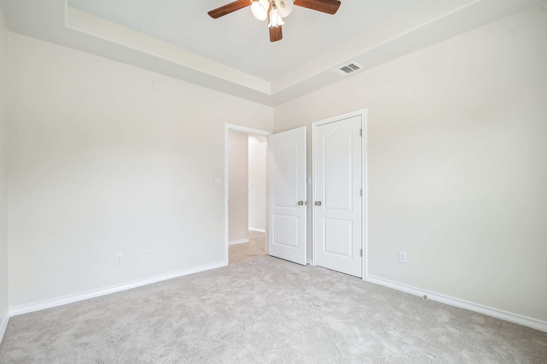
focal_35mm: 15
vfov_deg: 77.3
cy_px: 182
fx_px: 228
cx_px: 274
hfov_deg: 100.4
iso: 400
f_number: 8
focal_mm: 10
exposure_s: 1/30
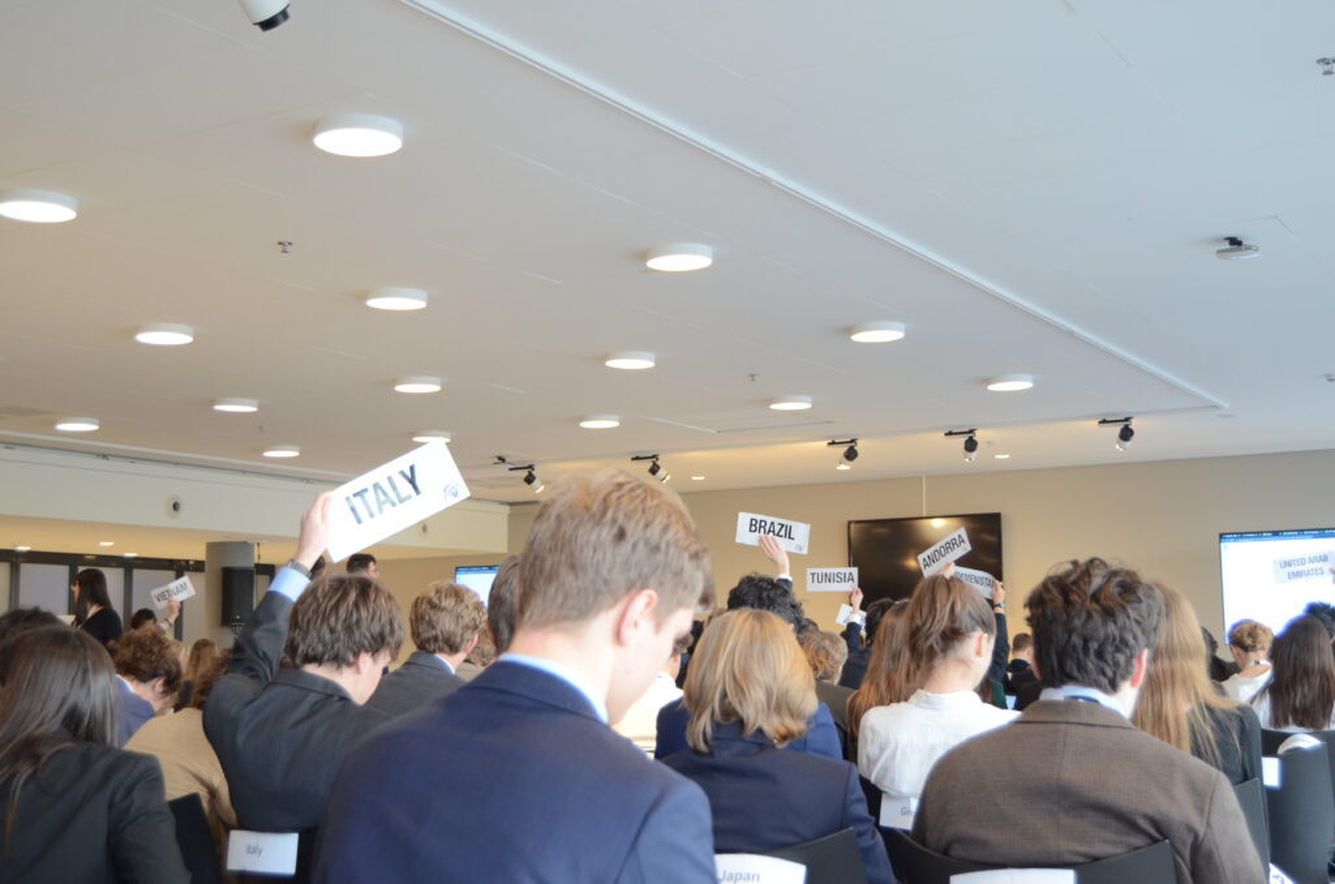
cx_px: 668
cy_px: 442
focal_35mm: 46
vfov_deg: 28.8
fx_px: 1721
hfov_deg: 42.4
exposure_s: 1/60
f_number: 4.2
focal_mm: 31
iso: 800
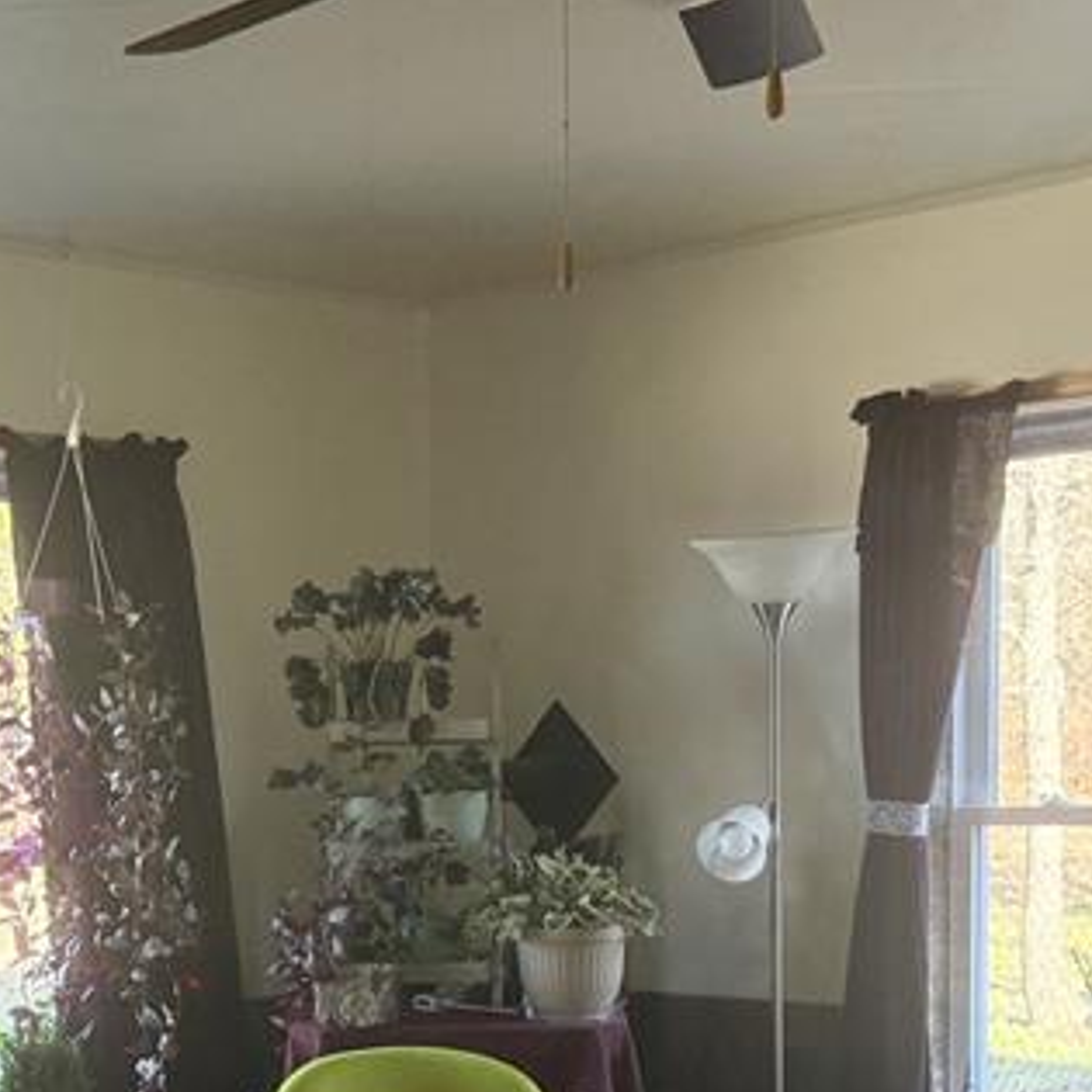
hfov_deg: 24.9
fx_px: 2463
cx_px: 347
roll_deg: +1.2
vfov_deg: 24.1
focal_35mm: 69
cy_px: 1047
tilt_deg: -7.7
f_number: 1.78
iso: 200
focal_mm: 6.76
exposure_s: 1/170
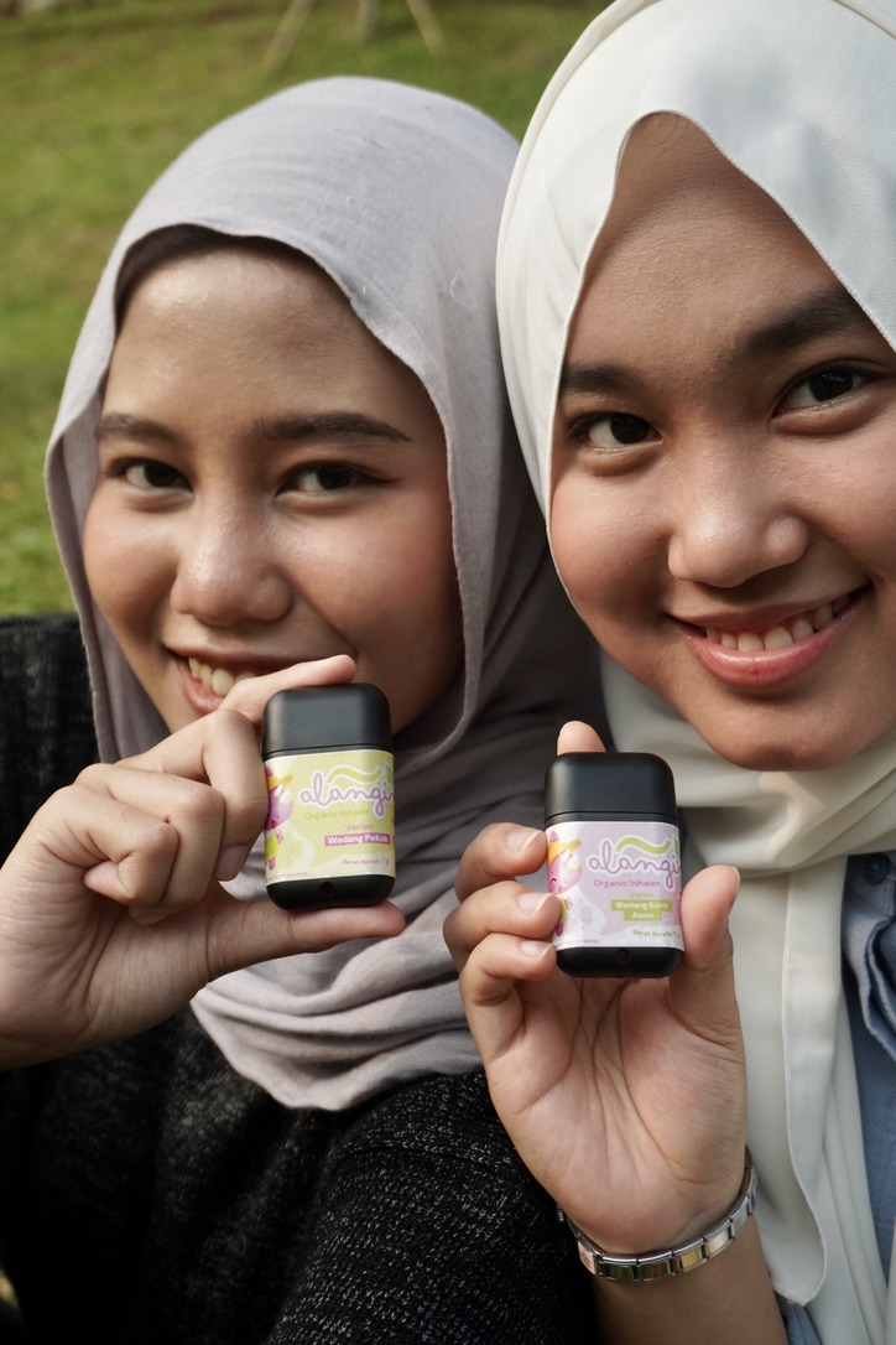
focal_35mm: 42
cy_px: 672
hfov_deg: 31.9
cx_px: 448
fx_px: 1568
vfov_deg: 46.4
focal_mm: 28
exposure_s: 1/640
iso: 250
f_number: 4.5
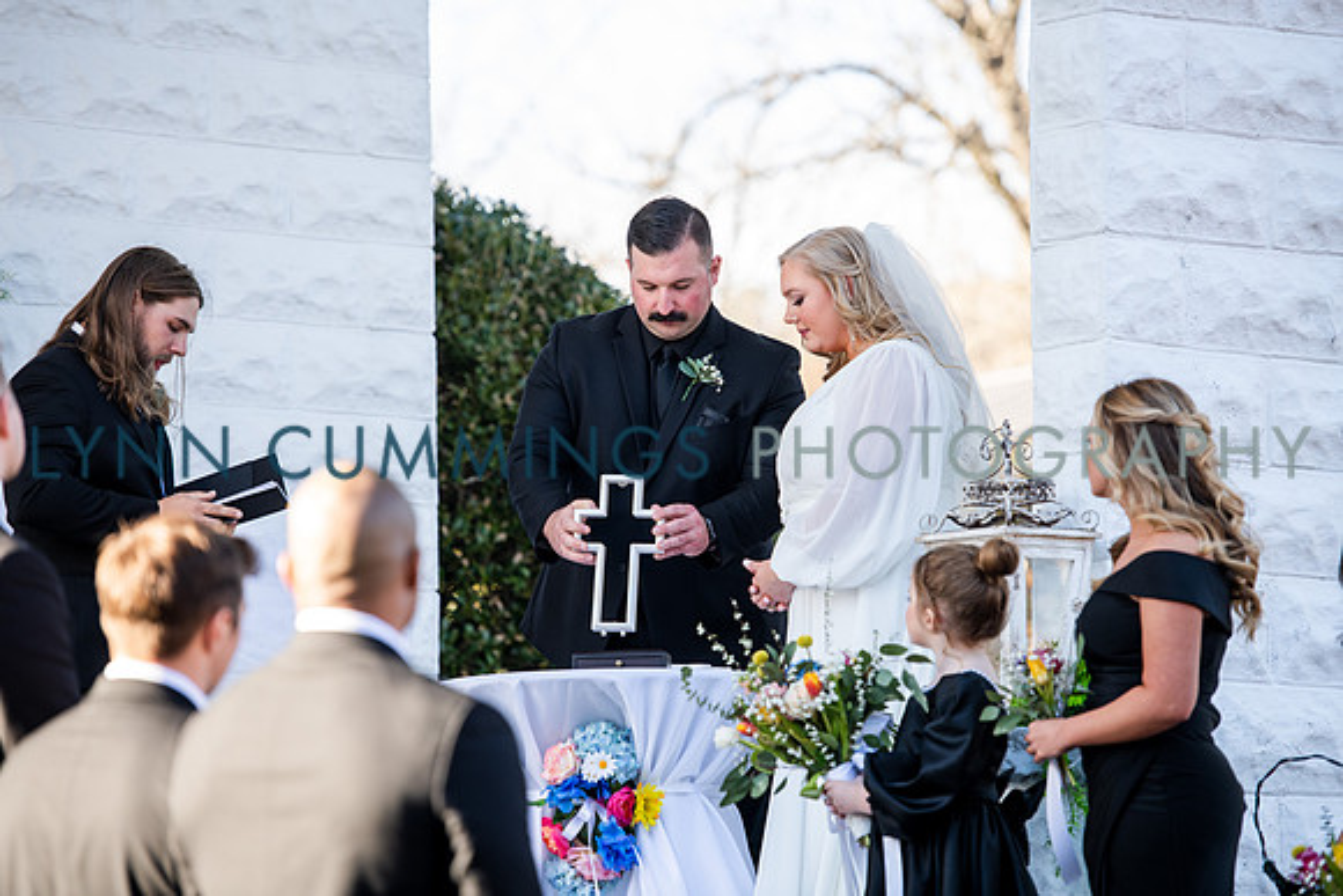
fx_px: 6157
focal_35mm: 165
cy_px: 448
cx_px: 672
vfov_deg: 8.3
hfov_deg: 12.4
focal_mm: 165
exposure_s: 1/250
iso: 200
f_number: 3.5
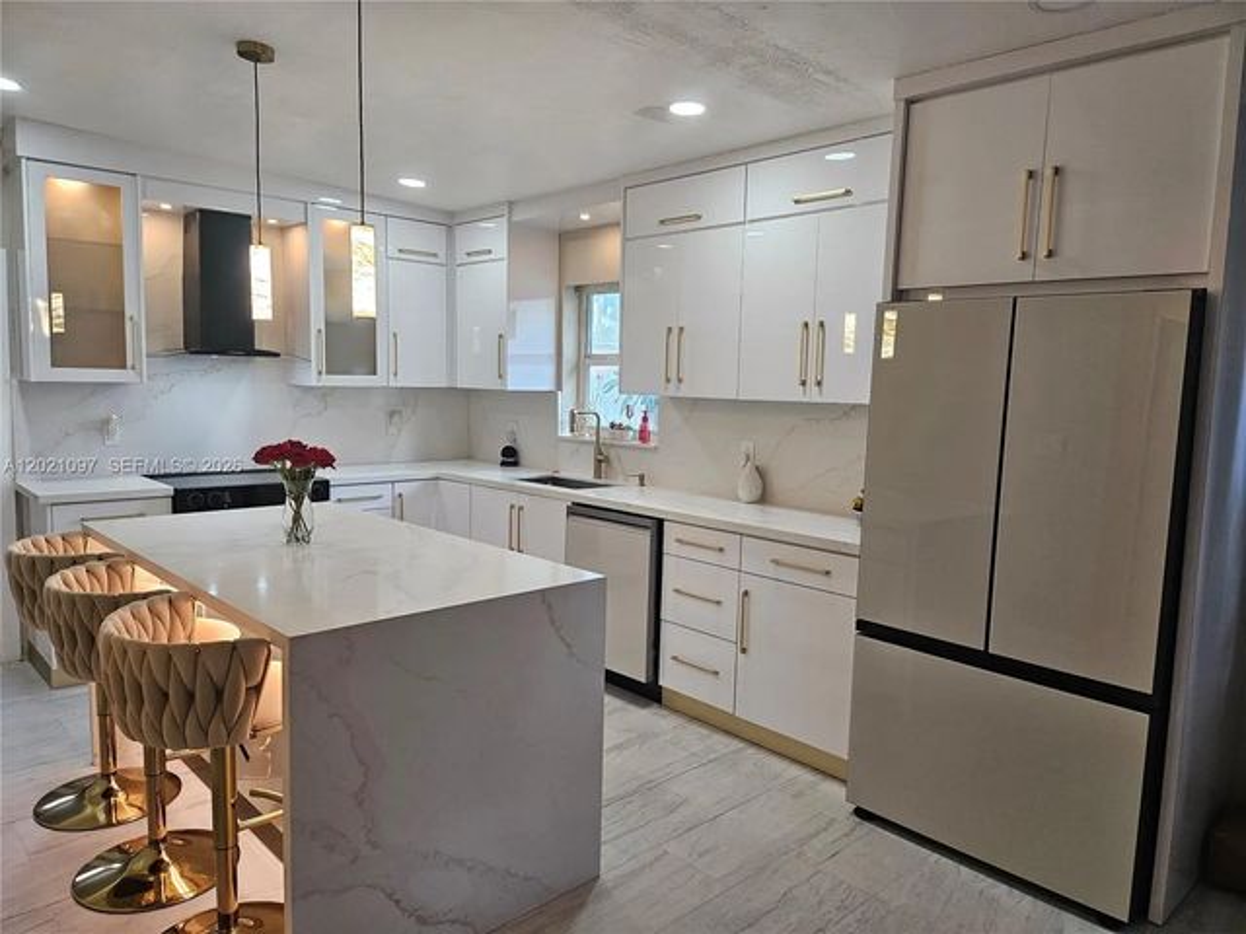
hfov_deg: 71.6
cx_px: 623
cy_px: 467
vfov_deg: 56.8
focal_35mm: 24
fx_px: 864
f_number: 1.8
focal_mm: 5
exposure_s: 1/120
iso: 160
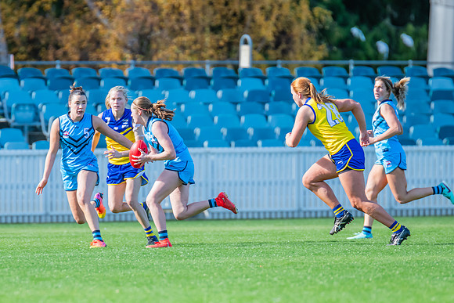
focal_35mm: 621
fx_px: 7834
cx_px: 136
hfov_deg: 3.3
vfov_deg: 2.2
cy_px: 190
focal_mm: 420
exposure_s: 1/1250
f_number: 5.6
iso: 800
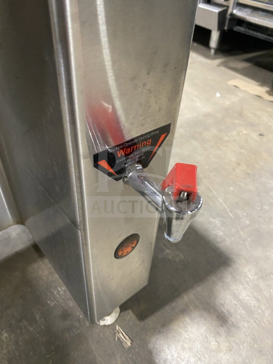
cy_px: 182
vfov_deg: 67.3
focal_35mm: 26
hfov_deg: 53.1
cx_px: 136
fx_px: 273
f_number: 1.8
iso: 500
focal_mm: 4.25
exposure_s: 1/56
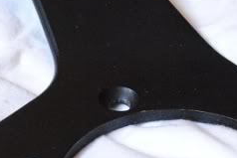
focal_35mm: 129
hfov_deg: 15.9
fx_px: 850
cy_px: 71
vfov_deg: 10.6
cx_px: 105
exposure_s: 1/30
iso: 800
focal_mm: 20
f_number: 5
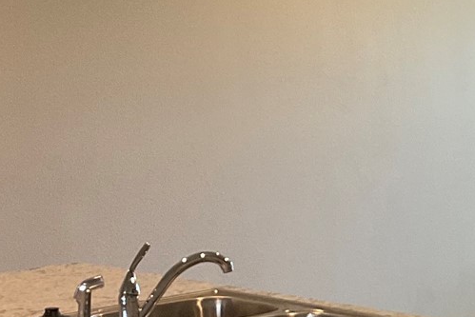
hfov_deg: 17.4
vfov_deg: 11.8
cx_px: 402
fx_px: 1531
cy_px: 188
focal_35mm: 116
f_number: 1.8
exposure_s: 1/120
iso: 50
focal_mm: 3
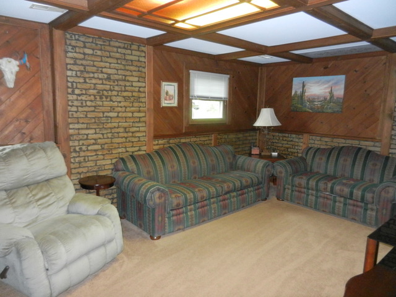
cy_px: 148
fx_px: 286
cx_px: 198
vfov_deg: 54.9
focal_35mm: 25
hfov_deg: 69.4
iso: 800
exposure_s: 1/30
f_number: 3.5
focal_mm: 4.5
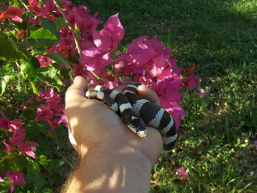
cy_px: 96
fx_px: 305
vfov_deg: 35.2
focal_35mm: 41
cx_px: 128
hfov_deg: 45.7
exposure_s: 1/300
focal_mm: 6.5
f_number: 3.5
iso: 110
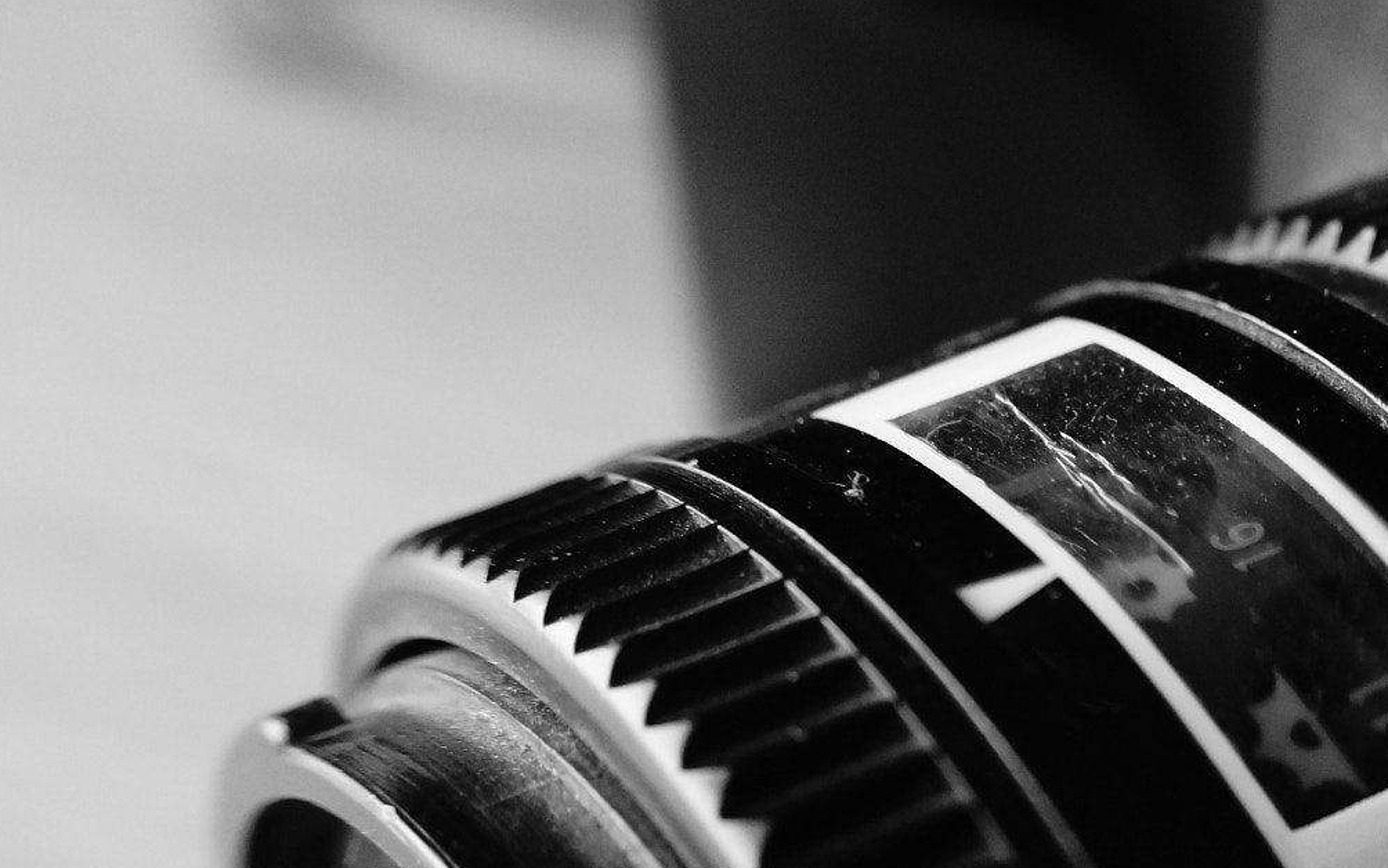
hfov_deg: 24.3
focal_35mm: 81
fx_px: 3065
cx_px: 1395
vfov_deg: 15.9
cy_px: 768
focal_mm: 26
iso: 1600
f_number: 4.5
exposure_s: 1/80
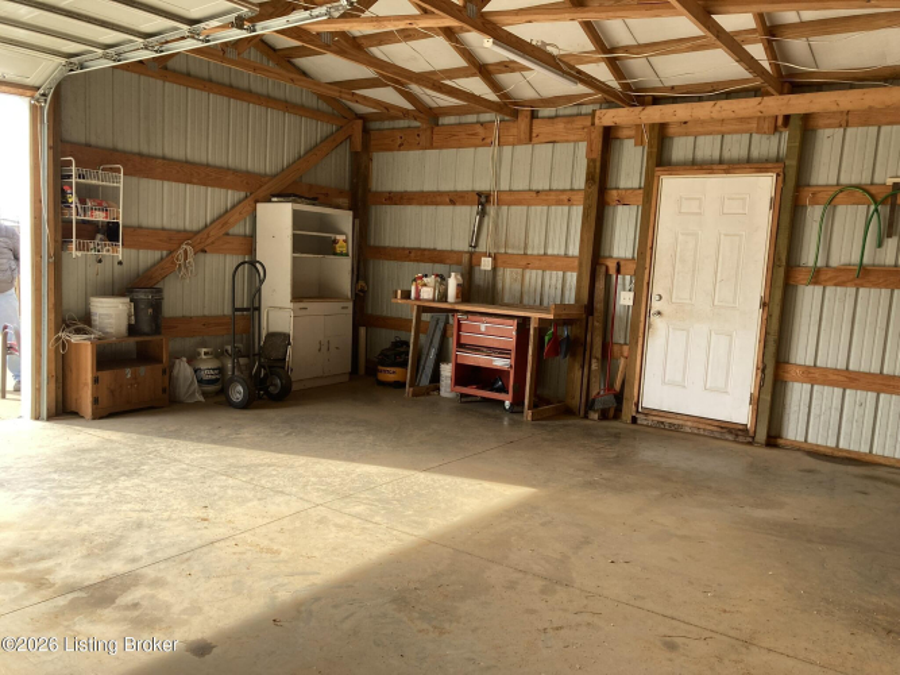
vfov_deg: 49.7
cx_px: 450
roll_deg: -5.0
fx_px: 728
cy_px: 338
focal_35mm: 28
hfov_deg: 63.5
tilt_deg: -7.1
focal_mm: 3.99
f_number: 1.8
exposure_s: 1/121
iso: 32
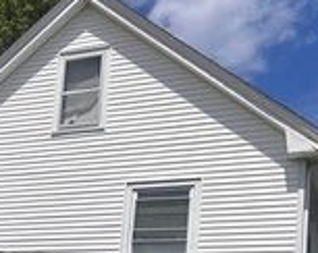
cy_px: 333
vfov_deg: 17.3
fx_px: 780
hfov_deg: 21.2
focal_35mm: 83
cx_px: -75
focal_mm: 5.7
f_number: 1.5
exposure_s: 1/11364
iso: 50
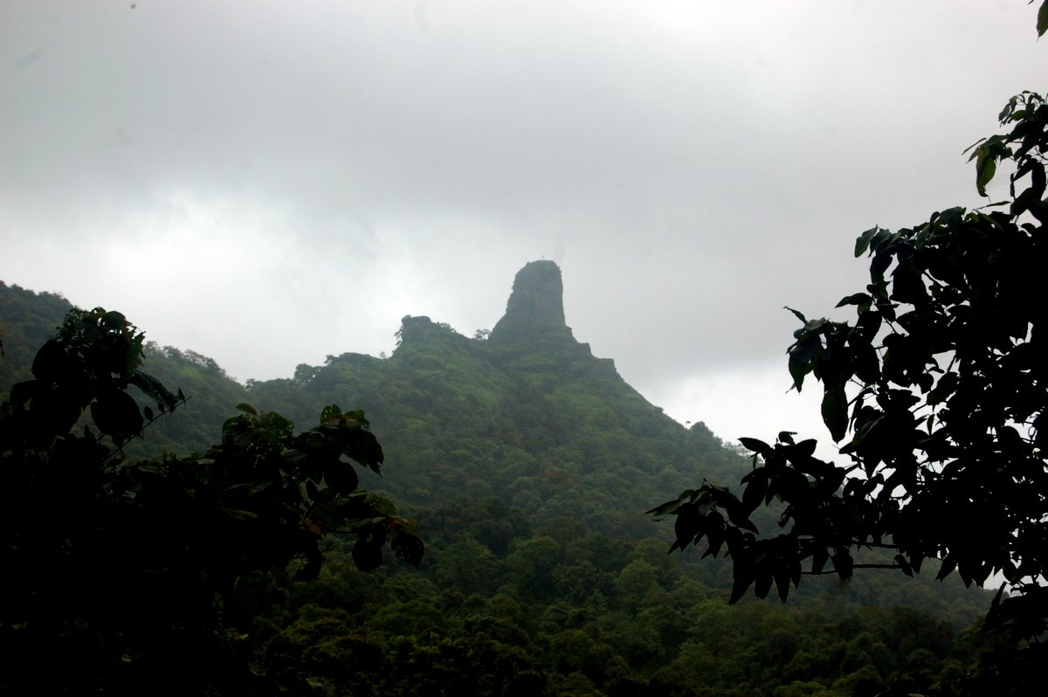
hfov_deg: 24.6
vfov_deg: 16.5
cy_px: 348
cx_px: 524
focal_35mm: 82
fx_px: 2400
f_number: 8
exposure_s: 1/250
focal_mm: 55
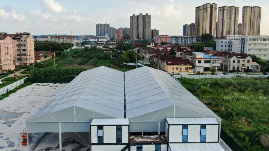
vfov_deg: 31.9
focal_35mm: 37
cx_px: 134
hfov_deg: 54.0
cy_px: 66
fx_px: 264
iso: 100
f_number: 3.2
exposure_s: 1/500
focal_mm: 5.57
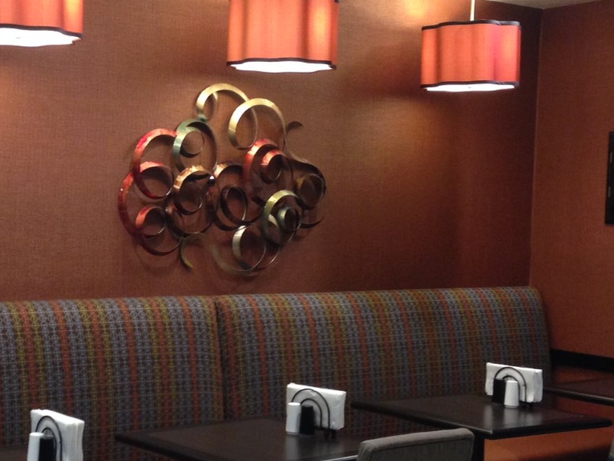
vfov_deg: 21.6
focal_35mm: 68
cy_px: 239
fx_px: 1206
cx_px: 130
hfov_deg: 28.0
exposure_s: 1/20
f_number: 2.4
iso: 160
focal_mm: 4.12
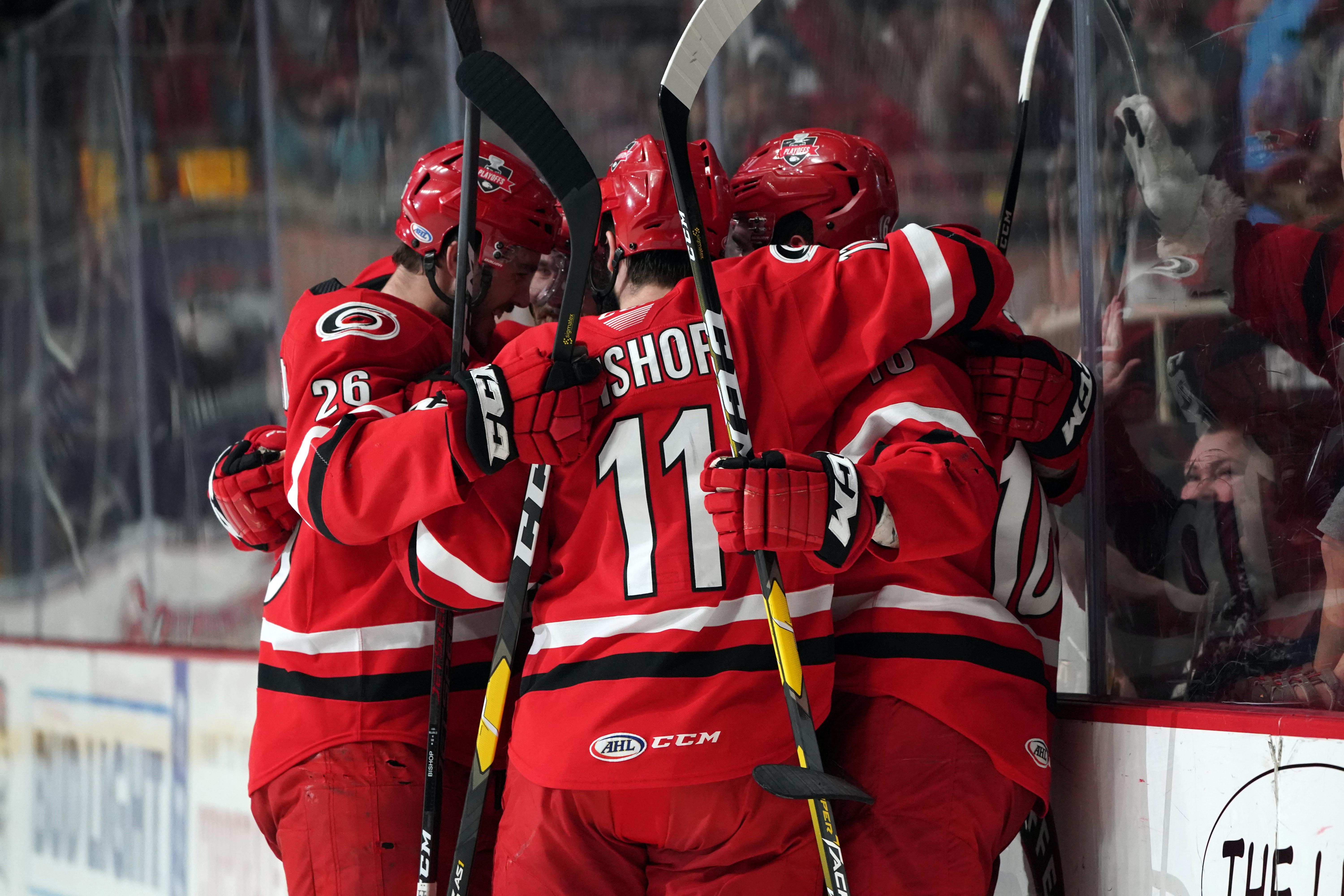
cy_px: 448
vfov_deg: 6.4
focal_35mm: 215
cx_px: 672
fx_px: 8026
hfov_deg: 9.6
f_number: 5.6
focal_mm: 215
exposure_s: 1/1000
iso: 6400
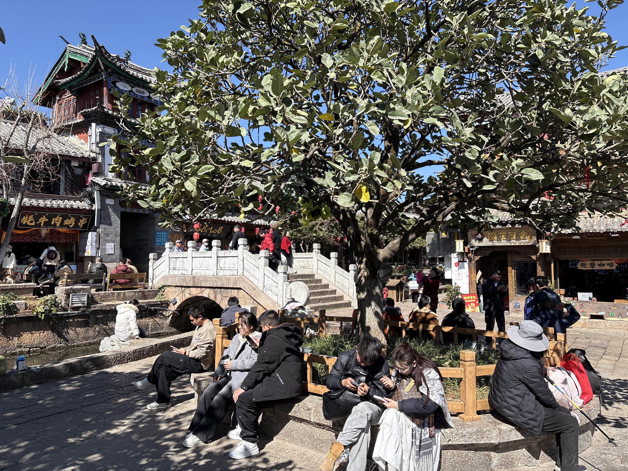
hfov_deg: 67.3
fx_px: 472
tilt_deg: +4.0
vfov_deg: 53.1
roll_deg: +0.6
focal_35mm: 26
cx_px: 314
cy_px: 236
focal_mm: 5.96
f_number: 1.6
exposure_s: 1/1848
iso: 50
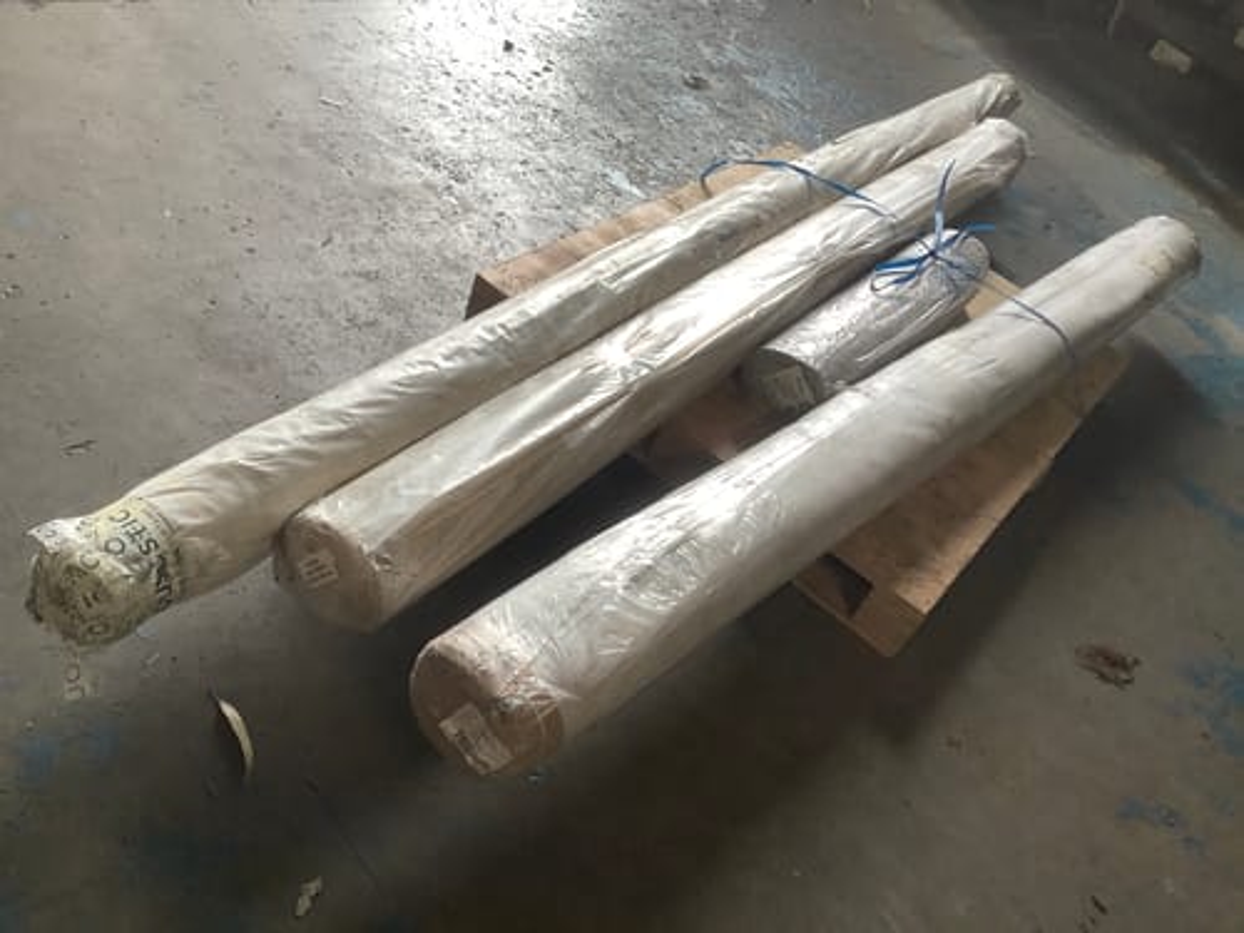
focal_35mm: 31
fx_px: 1114
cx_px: 622
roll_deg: -21.7
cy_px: 466
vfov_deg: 45.4
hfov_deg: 58.4
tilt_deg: -40.5
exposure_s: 1/100
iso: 50
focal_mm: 3.3
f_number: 2.4
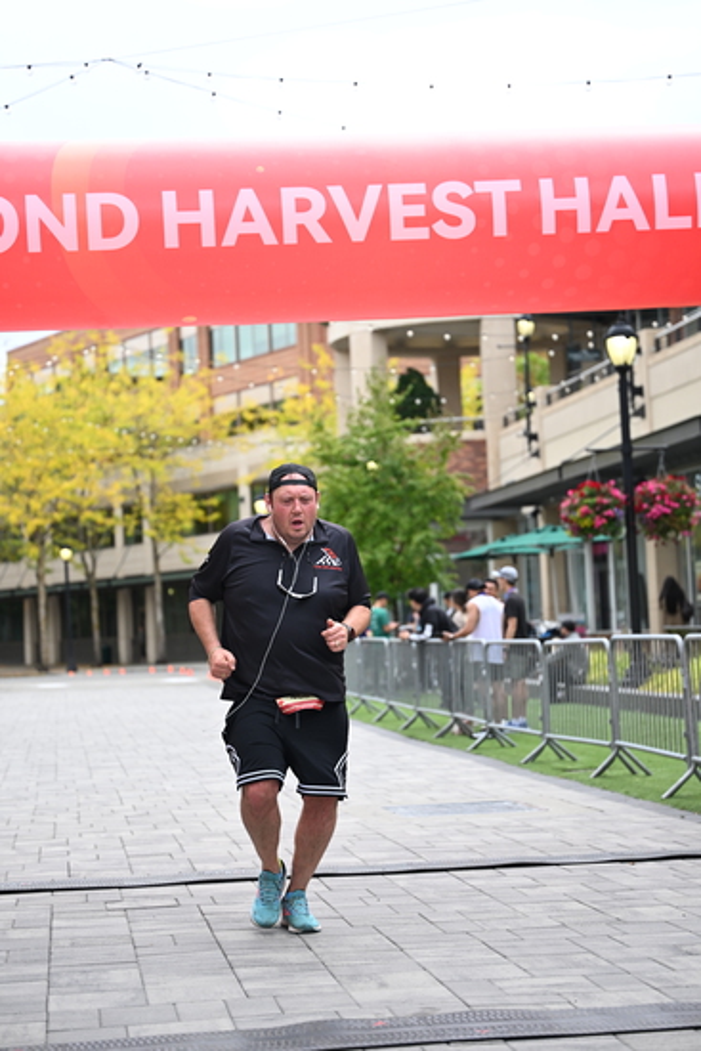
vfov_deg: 28.8
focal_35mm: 70
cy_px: 526
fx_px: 2043
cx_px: 350
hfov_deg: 19.5
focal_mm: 70
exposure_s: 1/2500
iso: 640
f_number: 2.8
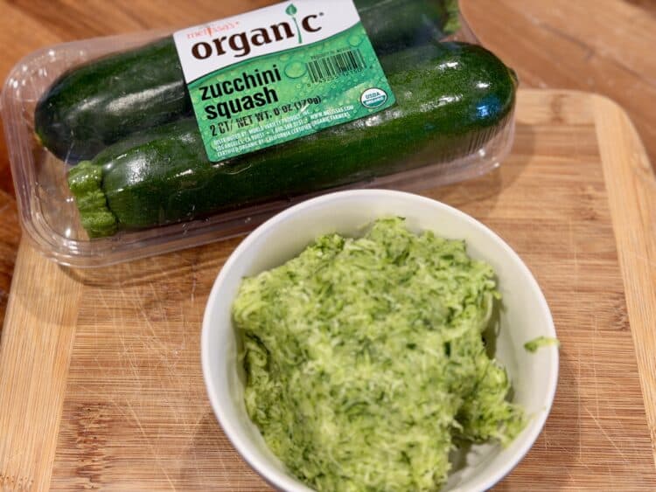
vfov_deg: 30.3
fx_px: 910
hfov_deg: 39.6
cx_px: 328
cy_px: 246
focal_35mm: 48
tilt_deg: -59.3
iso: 250
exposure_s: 1/60
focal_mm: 6.76
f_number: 1.78
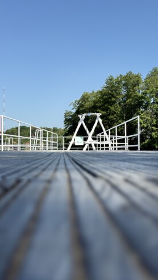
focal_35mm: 53
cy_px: 140
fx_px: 394
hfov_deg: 22.6
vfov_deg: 39.1
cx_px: 98
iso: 64
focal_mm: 6.76
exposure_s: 1/6536
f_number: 1.78
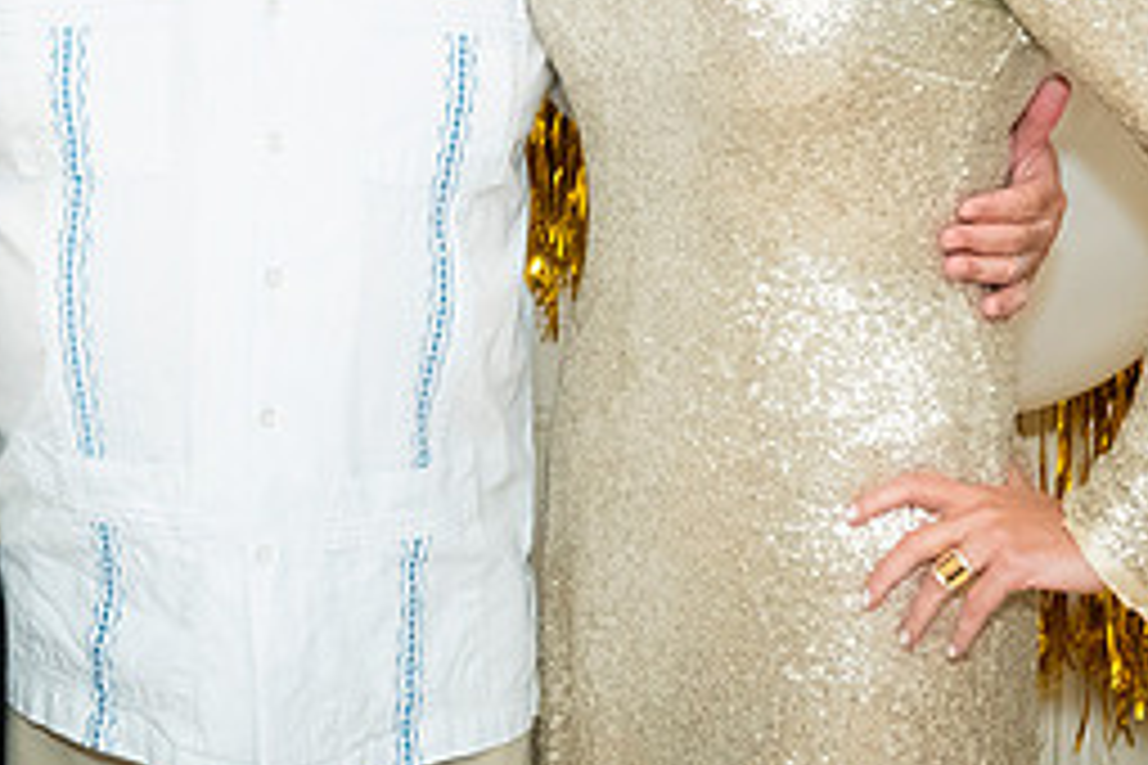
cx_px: 261
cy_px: -61
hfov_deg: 18.6
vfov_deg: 12.4
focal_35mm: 109
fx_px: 3476
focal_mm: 48
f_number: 5.6
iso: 1600
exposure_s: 1/100
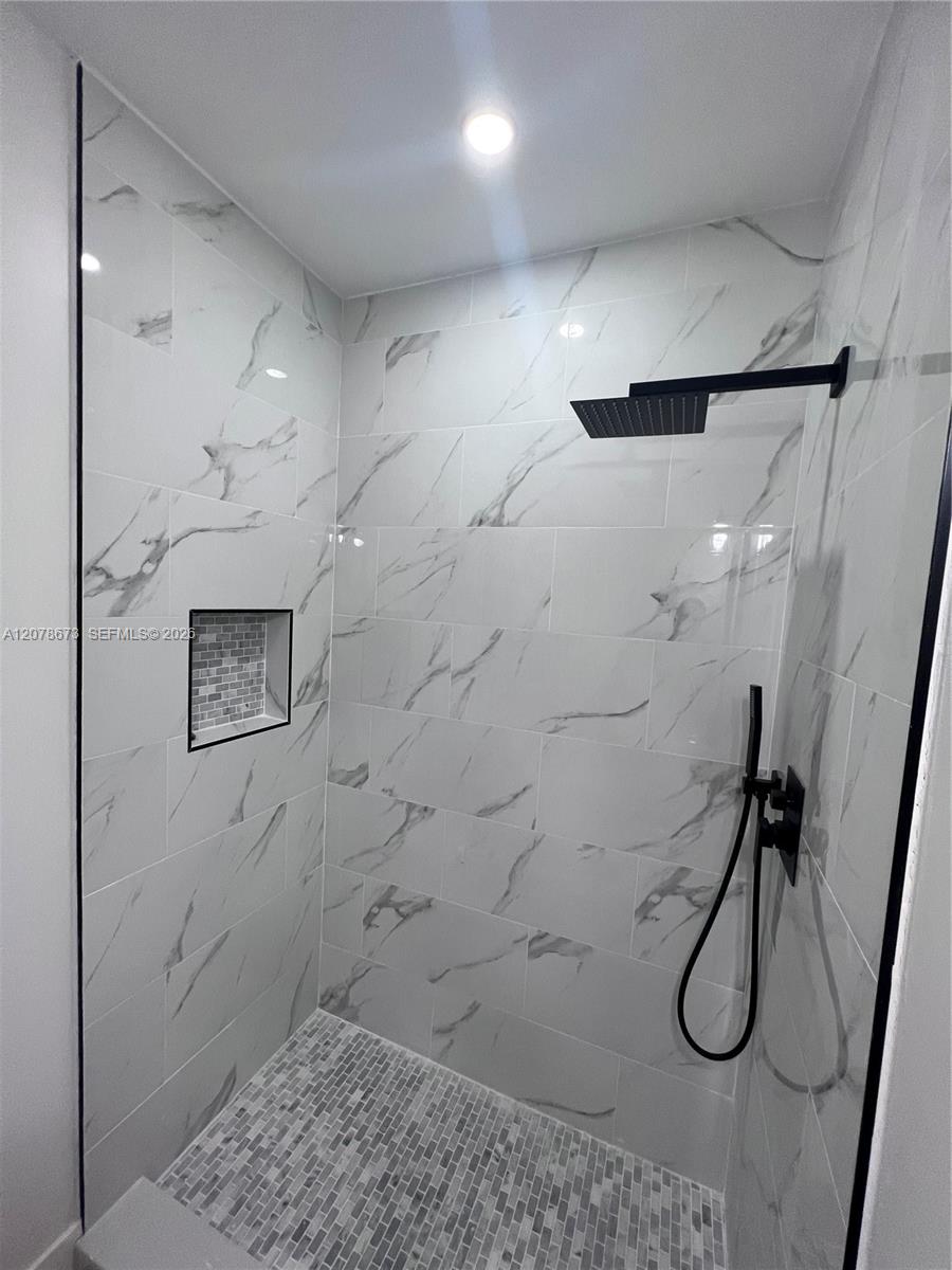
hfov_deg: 89.9
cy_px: 635
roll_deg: -2.0
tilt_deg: -2.5
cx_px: 476
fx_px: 477
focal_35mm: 13
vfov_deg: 106.2
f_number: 1.8
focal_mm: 1.57
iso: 125
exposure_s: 1/120
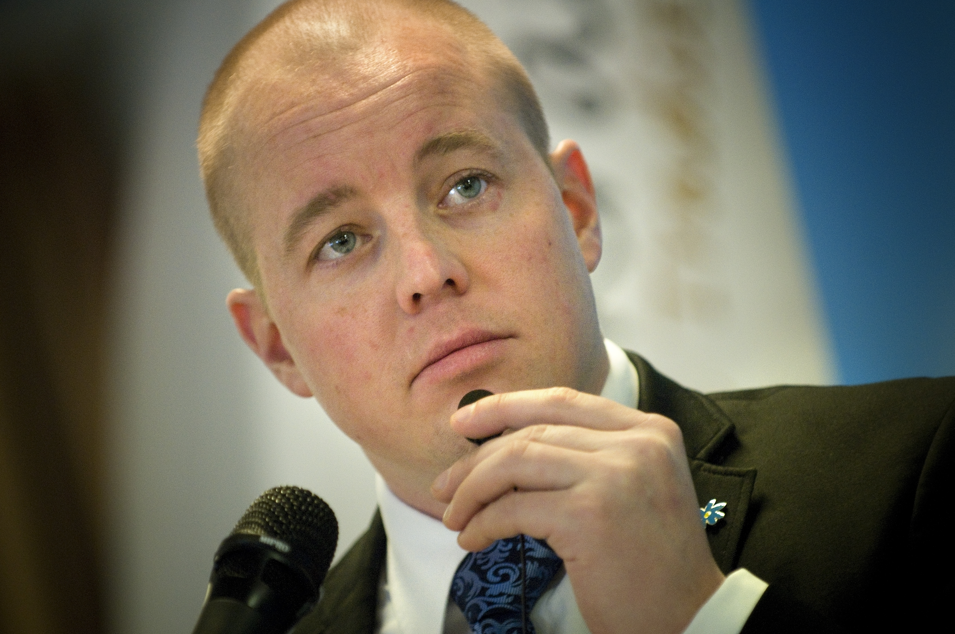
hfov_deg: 6.9
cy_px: 317
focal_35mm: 300
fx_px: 7949
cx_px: 478
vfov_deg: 4.6
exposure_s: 1/200
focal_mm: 200
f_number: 3.2
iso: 2500
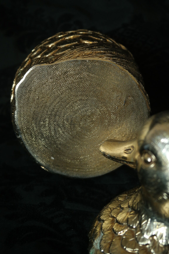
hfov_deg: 31.2
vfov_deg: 45.4
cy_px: 127
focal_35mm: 43
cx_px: 84
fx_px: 303
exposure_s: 1/30
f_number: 5.6
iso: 800
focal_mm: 28
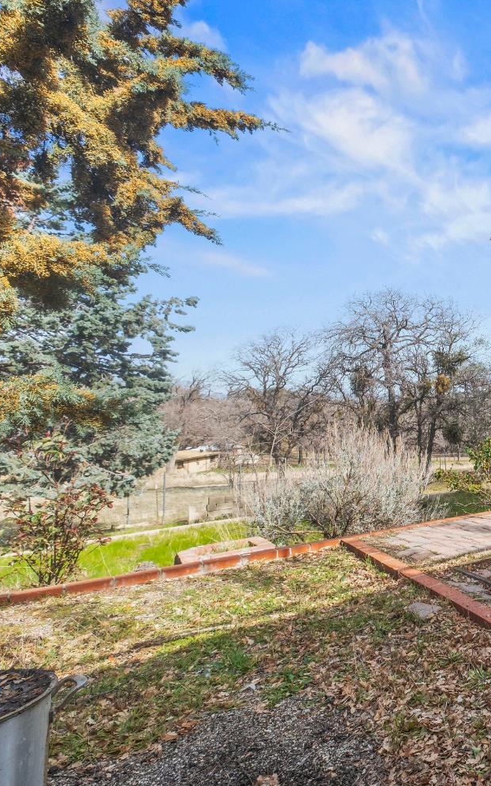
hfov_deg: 39.4
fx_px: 493
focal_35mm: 23
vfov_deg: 77.2
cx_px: 580
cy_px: 393
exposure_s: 1/400
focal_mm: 10
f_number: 5.6
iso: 250
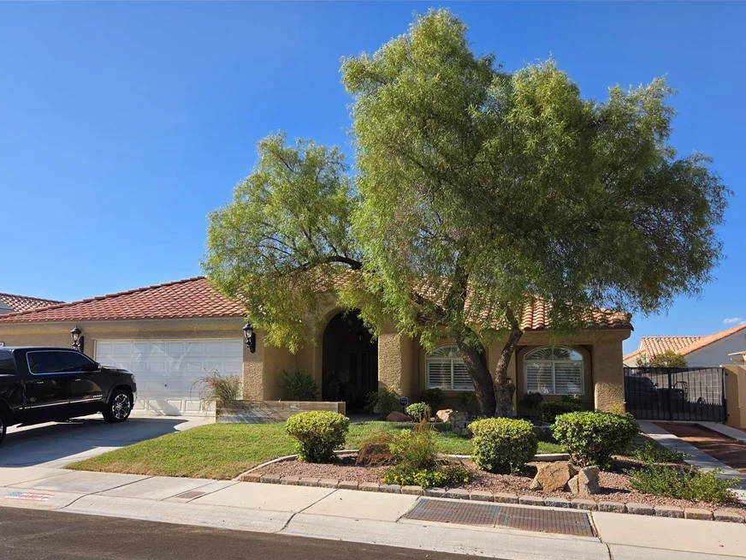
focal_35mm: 27
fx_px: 582
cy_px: 328
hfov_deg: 65.2
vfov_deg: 51.1
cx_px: 335
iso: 80
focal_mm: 5.4
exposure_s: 1/3372
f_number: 1.8
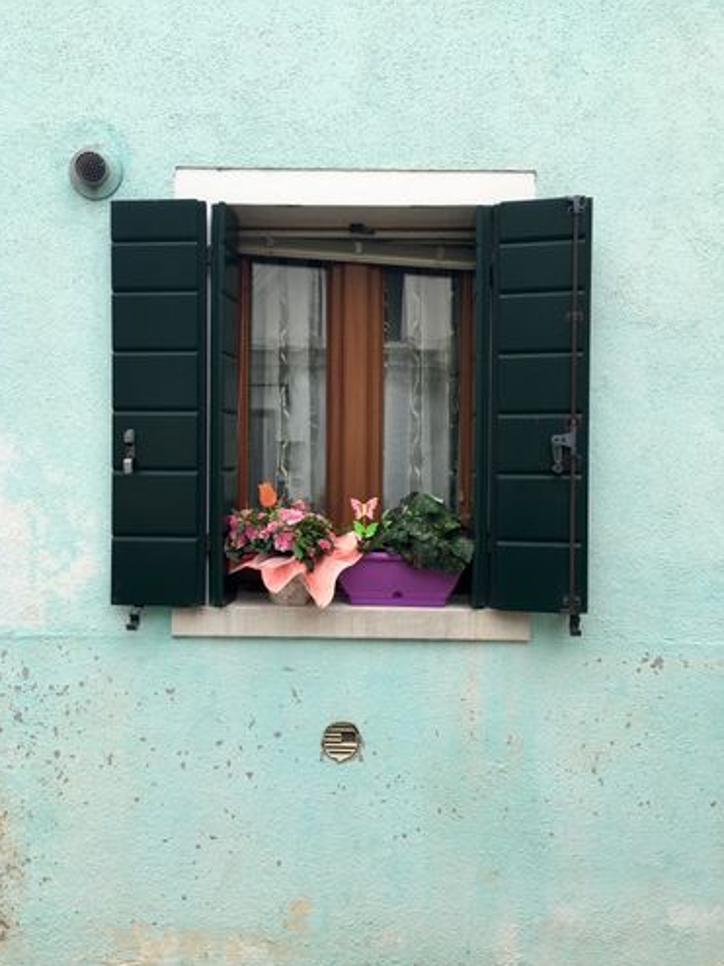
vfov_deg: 60.0
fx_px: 837
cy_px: 492
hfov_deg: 46.8
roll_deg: -0.3
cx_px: 351
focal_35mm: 30
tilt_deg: -0.6
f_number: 2.2
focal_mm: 4.15
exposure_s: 1/361
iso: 25
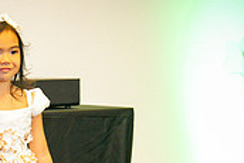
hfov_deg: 8.7
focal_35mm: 236
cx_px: 16
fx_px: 1601
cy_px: 199
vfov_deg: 5.8
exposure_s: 1/125
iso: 3200
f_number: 2.8
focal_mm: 70
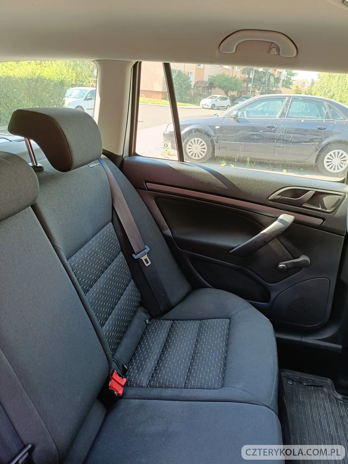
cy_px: 232
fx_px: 335
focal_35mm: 25
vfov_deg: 69.4
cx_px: 174
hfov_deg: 54.9
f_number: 1.7
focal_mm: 4.7
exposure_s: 1/50
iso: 320
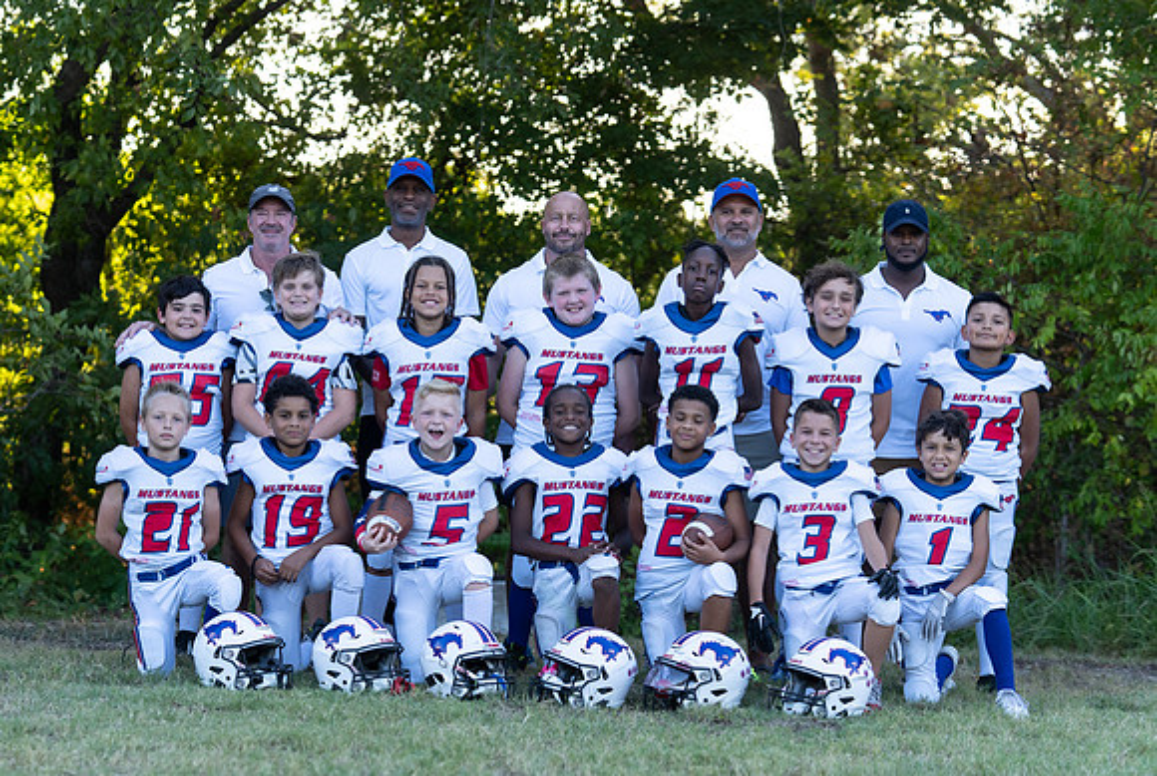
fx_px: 3600
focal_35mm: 112
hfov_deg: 18.3
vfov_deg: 12.3
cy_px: 464
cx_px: 501
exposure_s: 1/320
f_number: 3.5
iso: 250
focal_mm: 87
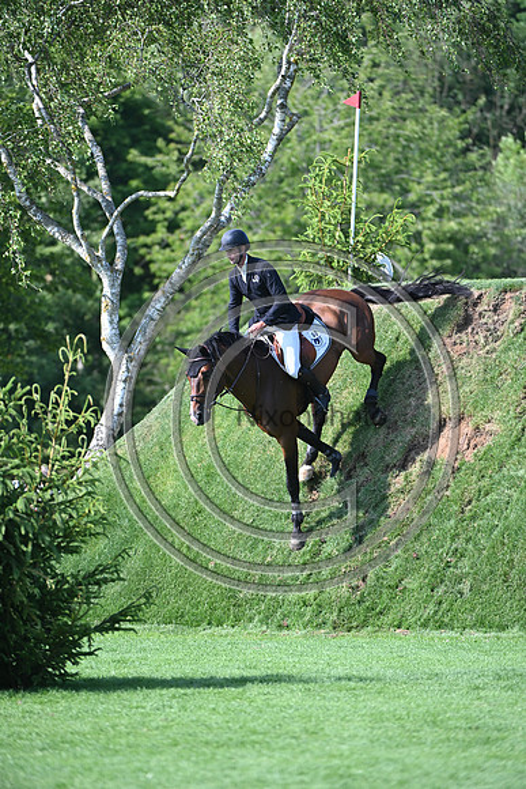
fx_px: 5694
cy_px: 394
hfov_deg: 5.3
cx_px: 263
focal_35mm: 260
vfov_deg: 7.9
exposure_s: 1/1250
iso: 500
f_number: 4.5
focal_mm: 260
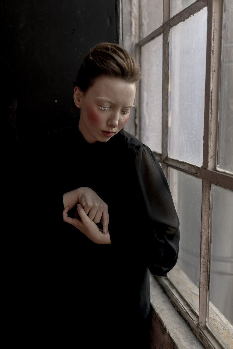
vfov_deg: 54.4
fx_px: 339
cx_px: 116
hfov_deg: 37.9
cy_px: 174
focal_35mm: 35
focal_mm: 35
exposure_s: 1/200
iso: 160
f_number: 1.6
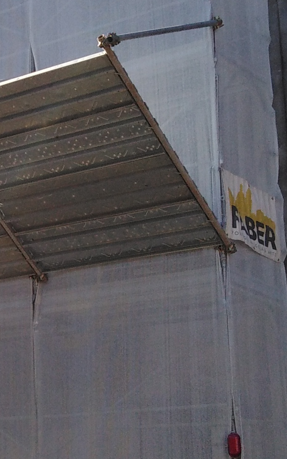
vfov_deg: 21.8
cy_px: 197
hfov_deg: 12.9
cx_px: -171
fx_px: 1189
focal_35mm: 95
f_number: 2.2
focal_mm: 3.46
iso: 100
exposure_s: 1/600
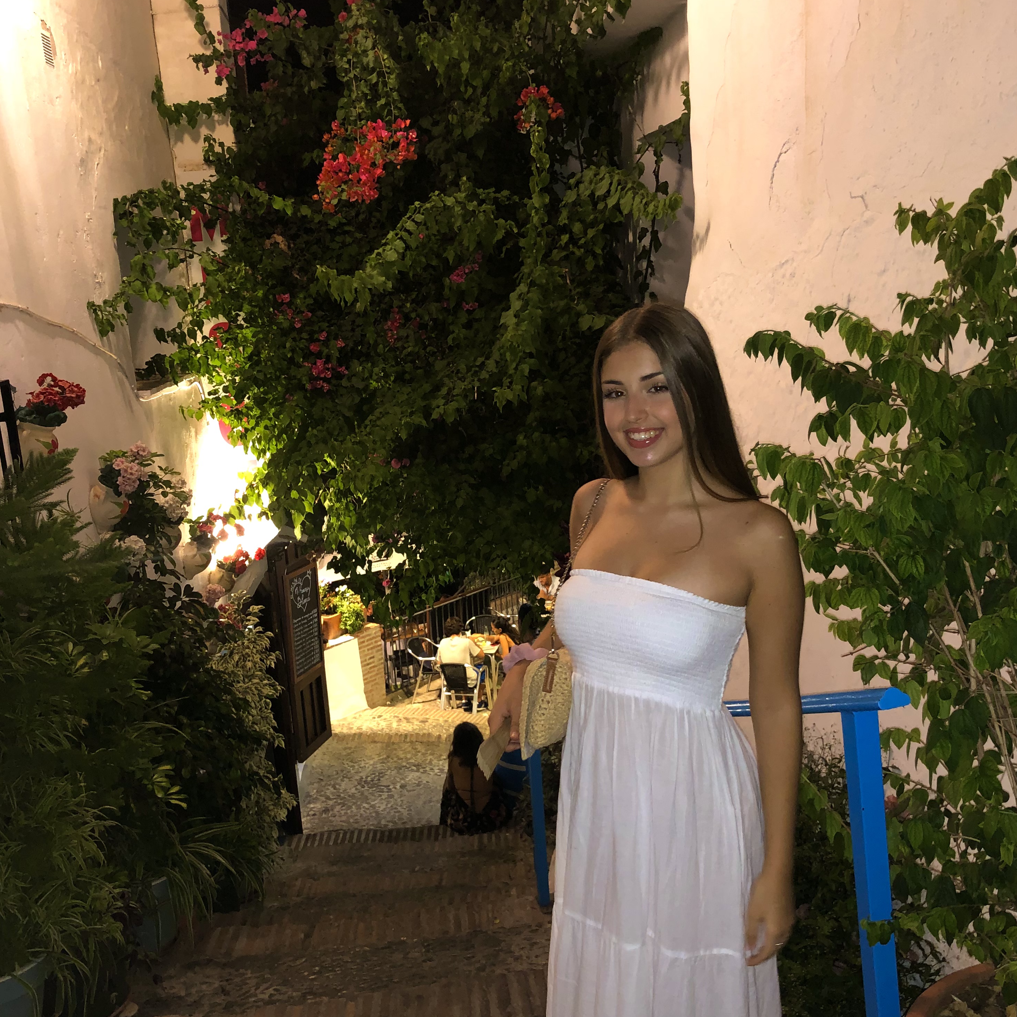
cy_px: 550
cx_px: 523
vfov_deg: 48.4
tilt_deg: -13.5
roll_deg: +4.6
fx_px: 1130
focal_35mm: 34
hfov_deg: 48.4
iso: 160
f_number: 1.8
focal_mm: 4
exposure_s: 1/11
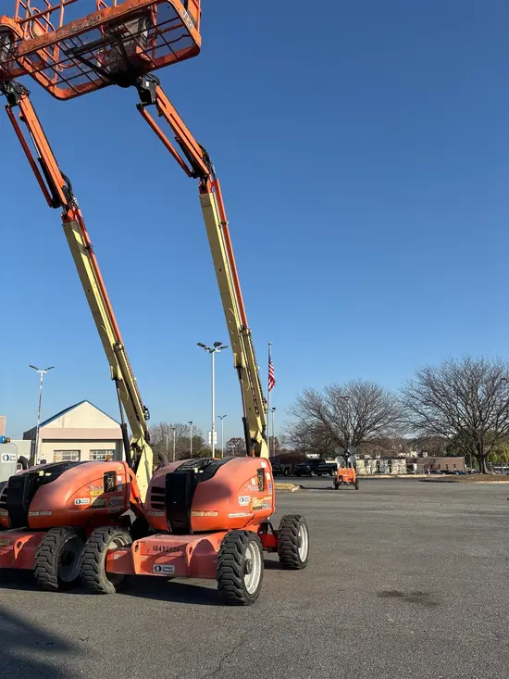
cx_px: 254
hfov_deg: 53.1
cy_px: 340
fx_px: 510
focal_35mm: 26
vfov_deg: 67.3
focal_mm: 5.96
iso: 50
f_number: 1.6
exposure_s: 1/2778
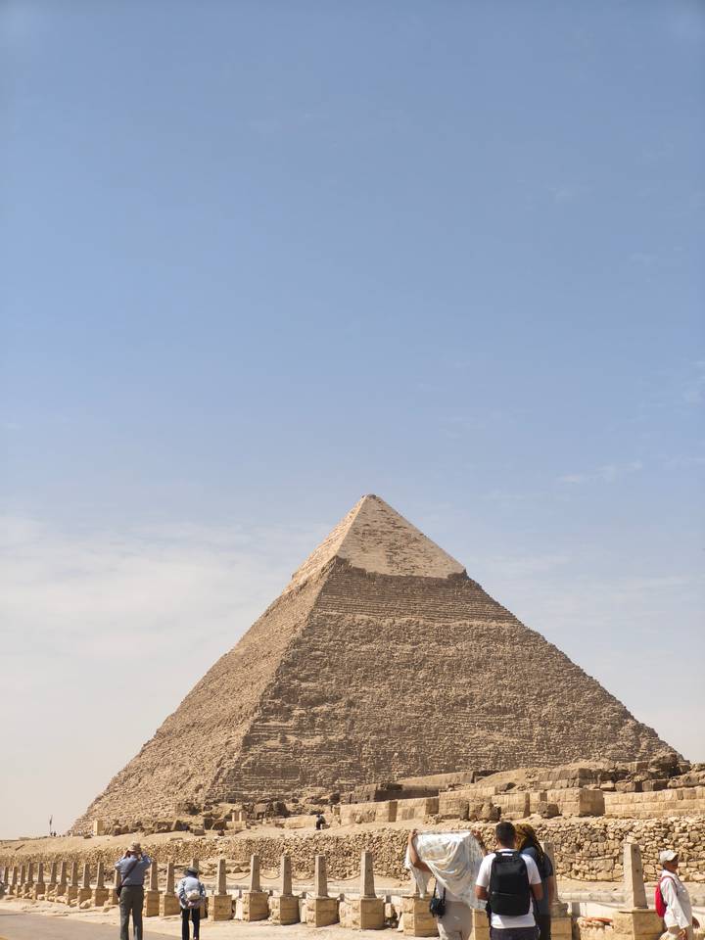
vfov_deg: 41.2
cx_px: 352
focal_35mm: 46
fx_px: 1249
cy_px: 470
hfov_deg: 31.5
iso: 50
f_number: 1.9
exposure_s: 1/859
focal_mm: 7.1
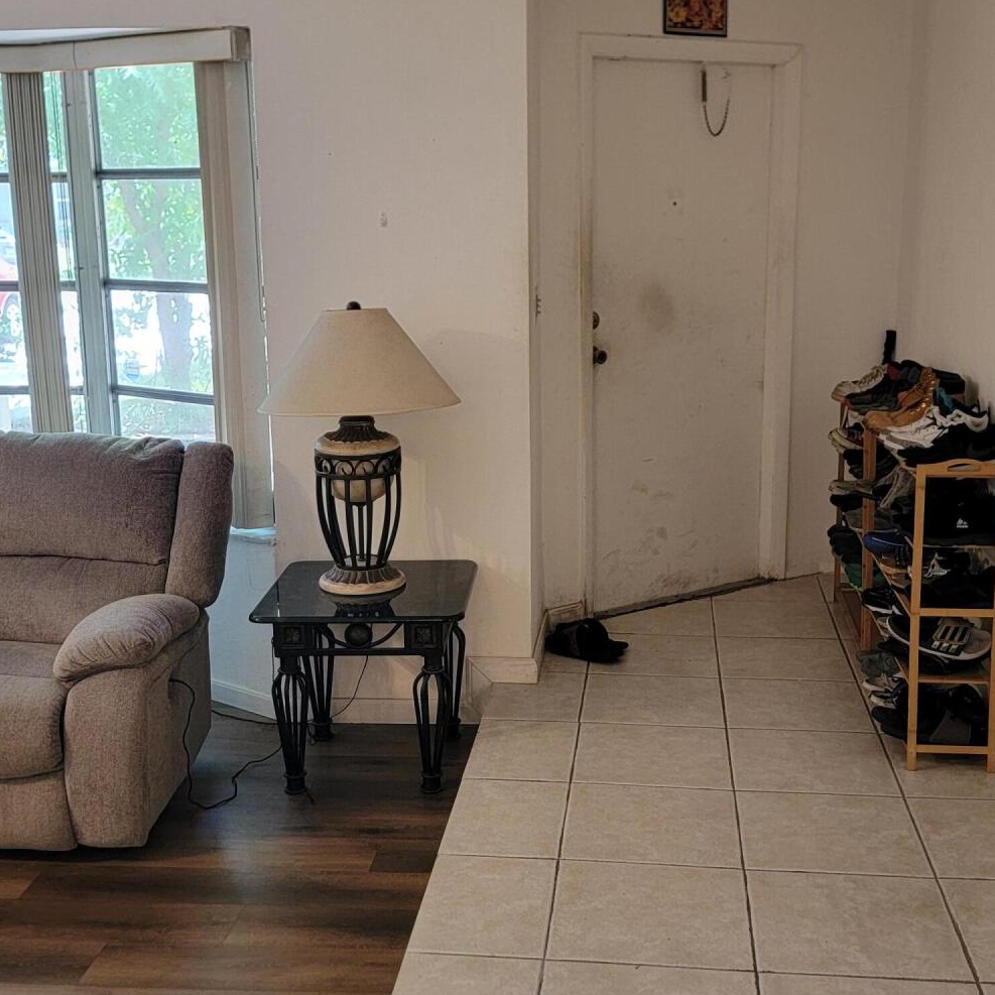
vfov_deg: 39.1
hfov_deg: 39.2
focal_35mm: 43
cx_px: 503
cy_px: 464
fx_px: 1398
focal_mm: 6.7
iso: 160
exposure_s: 1/40
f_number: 1.8
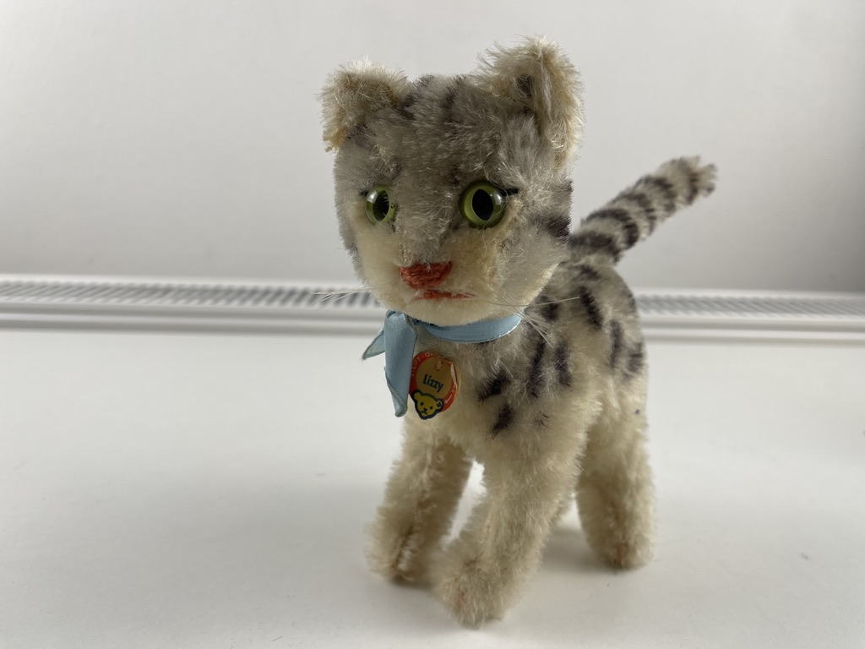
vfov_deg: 54.9
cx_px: 432
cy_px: 324
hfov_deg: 69.4
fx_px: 625
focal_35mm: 25
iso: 32
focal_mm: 5.1
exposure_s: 1/247
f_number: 1.6
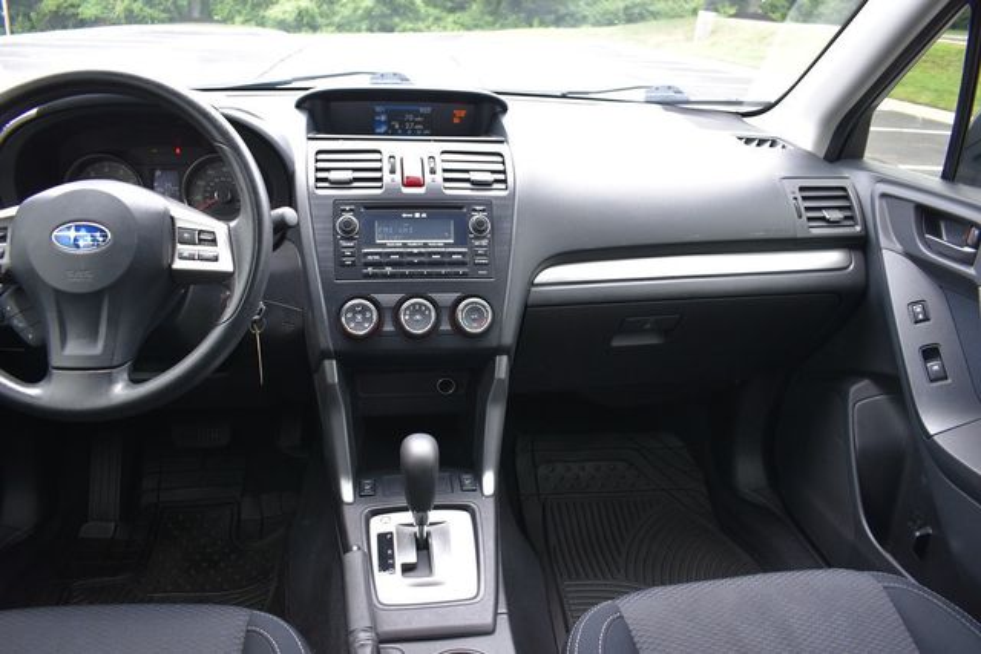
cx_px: 490
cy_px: 327
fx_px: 736
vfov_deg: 48.0
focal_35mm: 27
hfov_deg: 67.4
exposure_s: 1/250
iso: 400
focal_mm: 18
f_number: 4
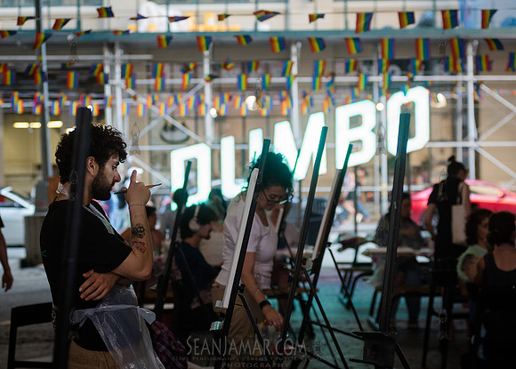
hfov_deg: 19.0
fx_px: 1545
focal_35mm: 105
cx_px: 262
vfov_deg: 13.6
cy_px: 211
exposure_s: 1/250
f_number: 3.5
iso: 2000
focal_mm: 80
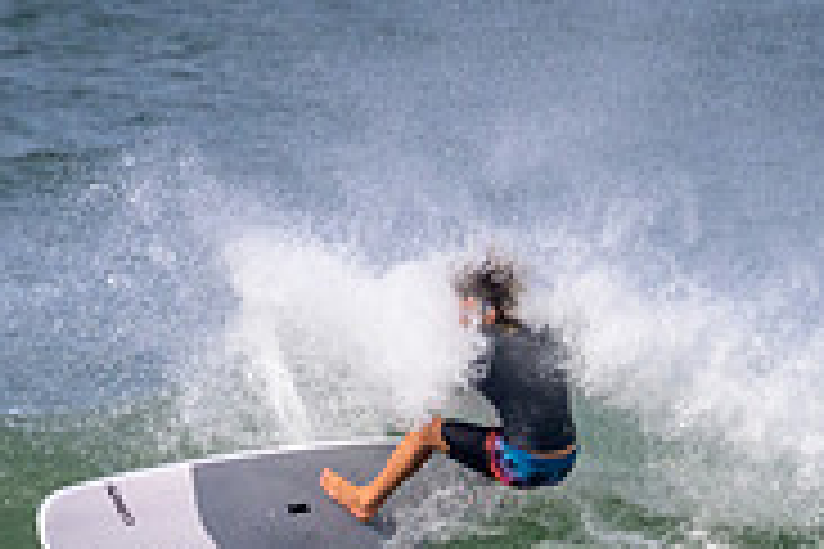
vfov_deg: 0.5
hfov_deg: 0.8
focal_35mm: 2542
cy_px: 655
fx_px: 58179
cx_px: 432
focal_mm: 800
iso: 900
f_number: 11
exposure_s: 1/2000
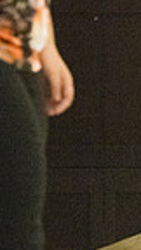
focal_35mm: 656
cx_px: 336
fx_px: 4360
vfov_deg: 3.3
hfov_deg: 1.8
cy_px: 138
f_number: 4.5
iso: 10000
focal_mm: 155
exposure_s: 1/1000
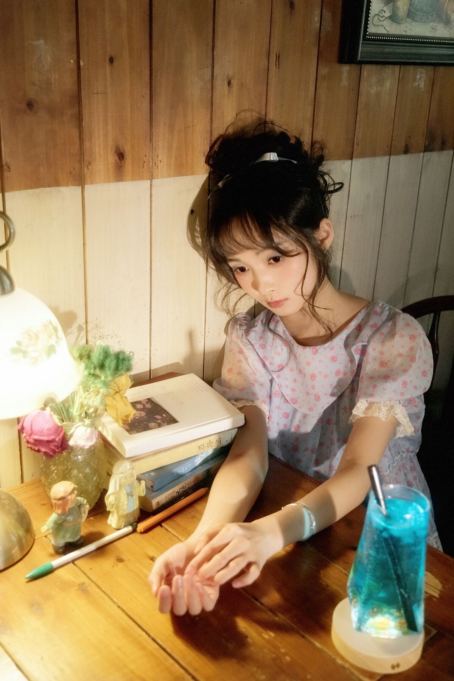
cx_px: 227
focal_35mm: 37
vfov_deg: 51.9
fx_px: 700
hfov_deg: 35.9
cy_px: 340
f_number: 2.8
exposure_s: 1/250
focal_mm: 24.9
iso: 640
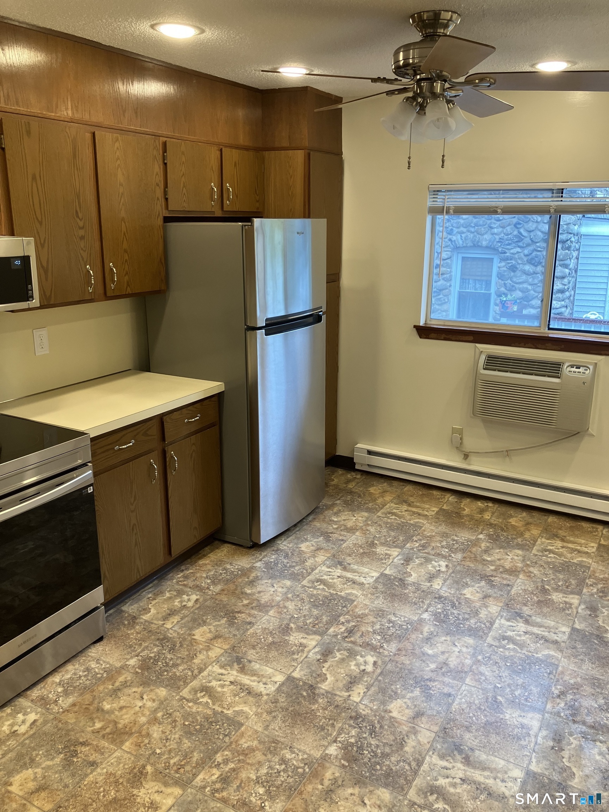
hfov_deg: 49.7
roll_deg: +0.5
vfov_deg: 63.4
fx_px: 657
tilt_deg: -15.5
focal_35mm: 28
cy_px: 406
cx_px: 304
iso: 80
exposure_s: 1/120
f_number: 1.8
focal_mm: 3.99
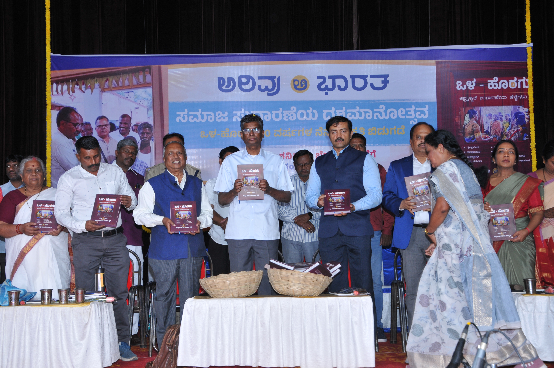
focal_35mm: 45
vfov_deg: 29.8
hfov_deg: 43.7
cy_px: 184
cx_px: 277
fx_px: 692
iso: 320
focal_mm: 30
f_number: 5.6
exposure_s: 1/60
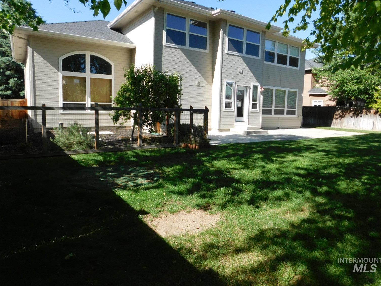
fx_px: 264
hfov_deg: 71.6
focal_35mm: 24
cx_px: 196
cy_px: 137
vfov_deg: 56.8
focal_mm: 4
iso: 125
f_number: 3
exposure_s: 1/800
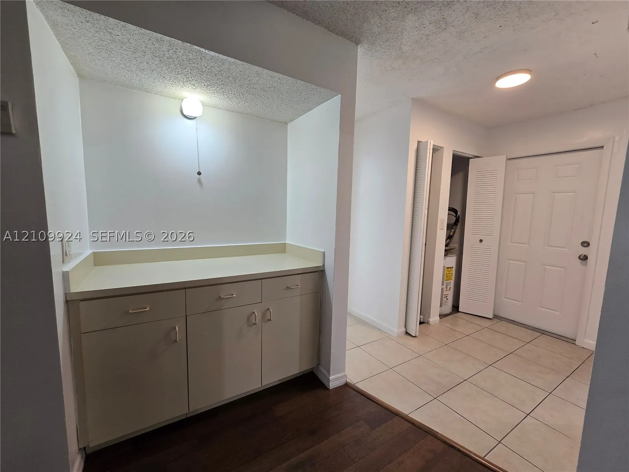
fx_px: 236
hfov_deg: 106.2
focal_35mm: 13
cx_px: 314
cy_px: 236
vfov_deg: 89.9
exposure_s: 1/60
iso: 100
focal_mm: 2.2
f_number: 2.2
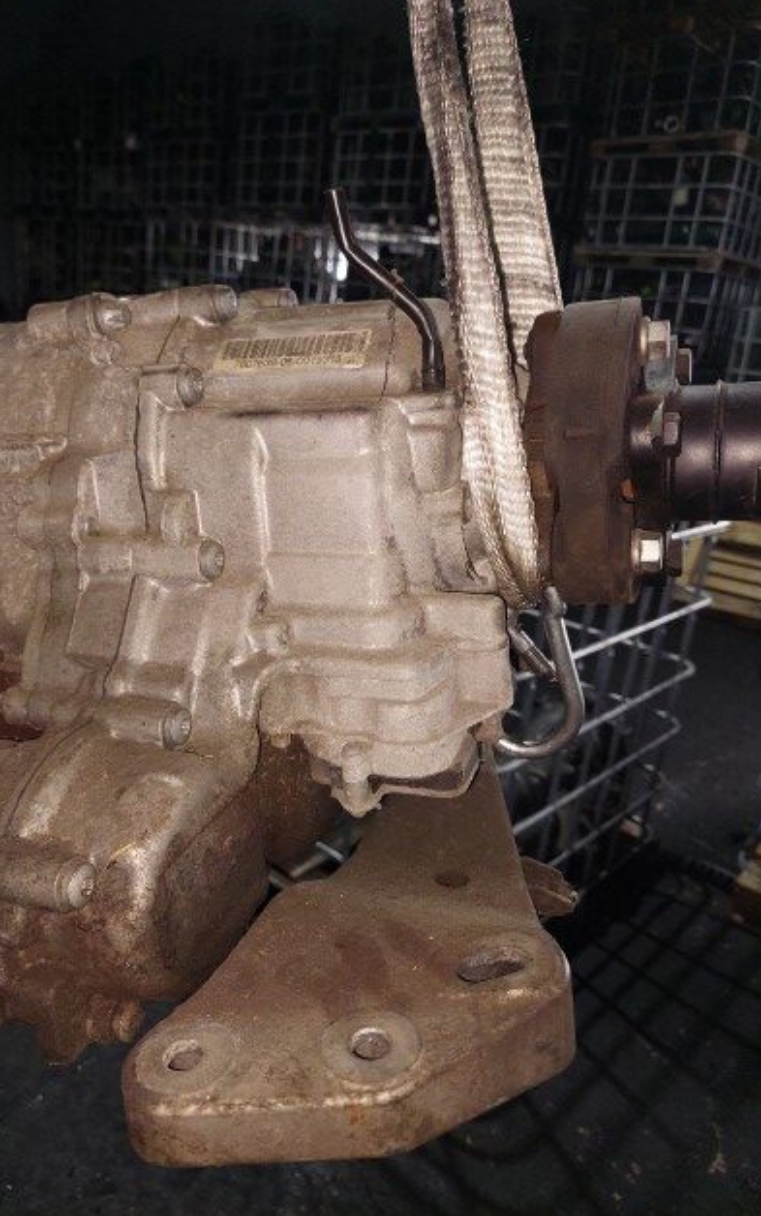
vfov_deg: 68.4
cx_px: 304
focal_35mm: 27
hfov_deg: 45.8
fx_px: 895
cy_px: 598
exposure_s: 1/100
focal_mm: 5.23
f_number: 1.8
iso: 200
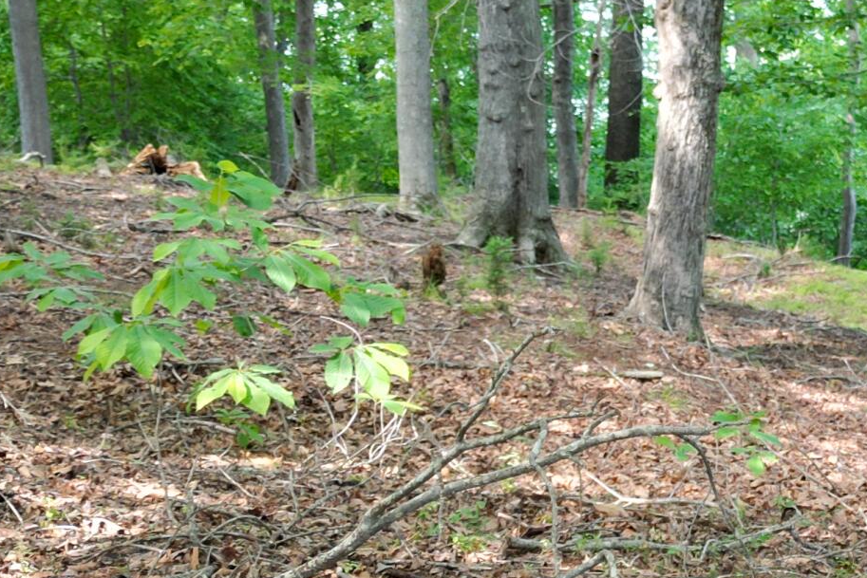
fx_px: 1975
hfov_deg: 23.7
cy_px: 286
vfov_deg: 16.7
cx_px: 867
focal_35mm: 82
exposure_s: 1/90
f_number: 1.7
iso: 130
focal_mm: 6.72
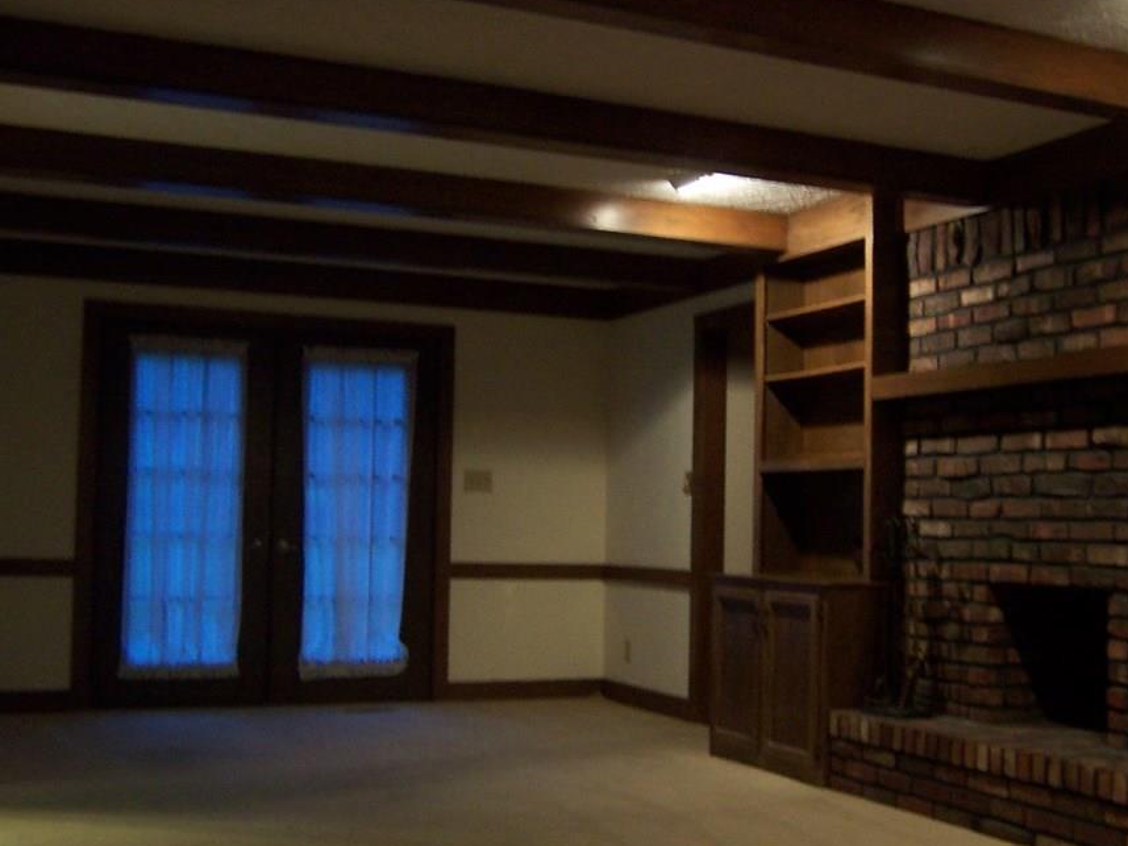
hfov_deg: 43.8
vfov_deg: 33.6
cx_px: 590
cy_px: 433
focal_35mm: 43
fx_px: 1401
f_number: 2.8
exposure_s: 1/8
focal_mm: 5.6
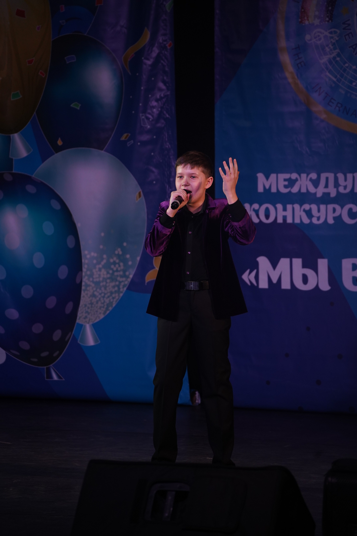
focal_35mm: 190
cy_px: 268
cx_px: 178
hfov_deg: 7.2
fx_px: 2826
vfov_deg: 10.8
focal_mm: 190
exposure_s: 1/250
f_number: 5.6
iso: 1600
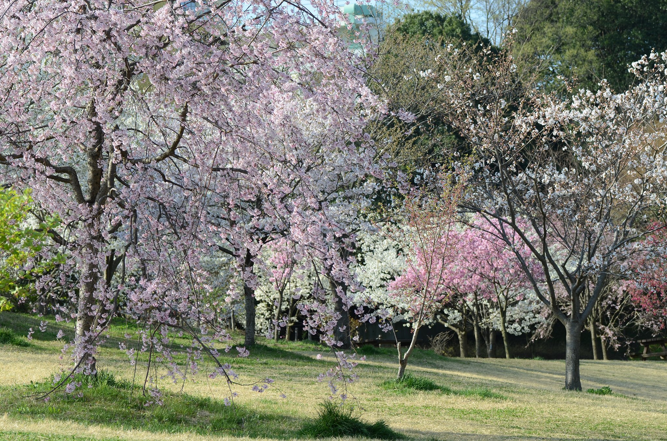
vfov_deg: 10.1
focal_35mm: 135
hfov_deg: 15.2
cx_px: 334
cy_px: 220
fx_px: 2496
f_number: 8
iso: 100
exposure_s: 1/160
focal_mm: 90
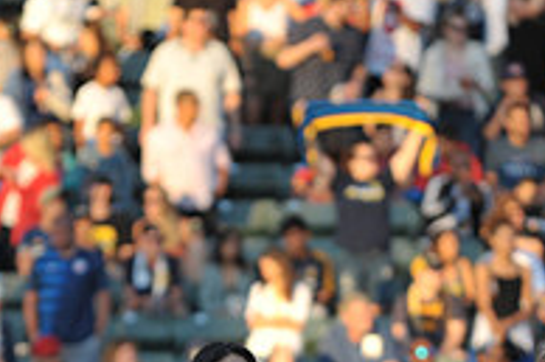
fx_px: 9060
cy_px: 480
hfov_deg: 3.4
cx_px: 278
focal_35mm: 599
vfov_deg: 2.3
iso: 400
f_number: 2.8
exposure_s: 1/1250
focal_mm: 200
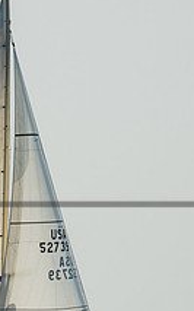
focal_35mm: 613
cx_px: -89
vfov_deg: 3.4
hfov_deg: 2.1
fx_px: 5189
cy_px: 256
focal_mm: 150
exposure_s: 1/800
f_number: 6.3
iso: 320
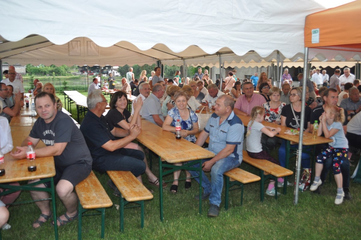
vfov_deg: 39.9
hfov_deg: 57.3
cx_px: 180
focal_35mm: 33
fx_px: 330
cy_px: 120
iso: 400
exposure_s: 1/125
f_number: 3.8
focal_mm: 22
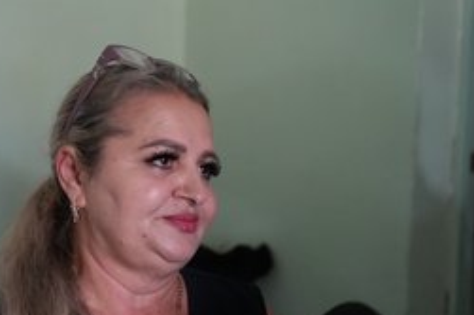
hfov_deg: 24.4
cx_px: 168
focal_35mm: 83
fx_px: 1092
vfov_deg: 16.3
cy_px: 248
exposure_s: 1/160
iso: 6400
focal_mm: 52
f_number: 3.5
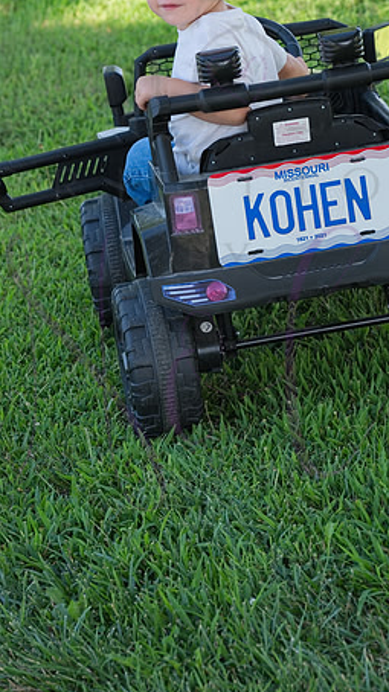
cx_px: 246
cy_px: 255
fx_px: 2258
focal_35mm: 123
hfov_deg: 9.8
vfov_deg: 17.4
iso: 400
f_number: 5.6
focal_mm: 92
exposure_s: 1/320
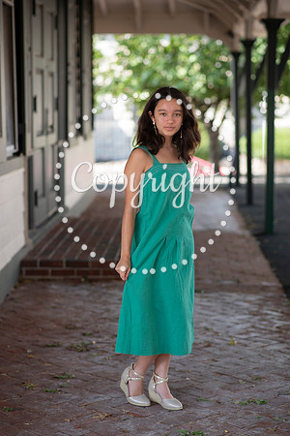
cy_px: 218
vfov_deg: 23.9
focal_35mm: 85
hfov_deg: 16.1
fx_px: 1027
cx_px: 145
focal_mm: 85
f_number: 2.5
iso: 200
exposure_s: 1/320
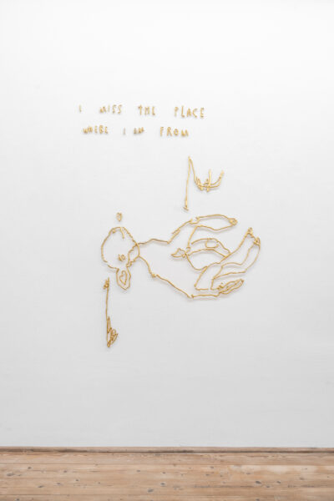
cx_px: 167
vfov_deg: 53.1
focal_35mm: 36
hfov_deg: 36.9
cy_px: 250
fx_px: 501
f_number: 9
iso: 80
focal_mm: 36
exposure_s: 1/6
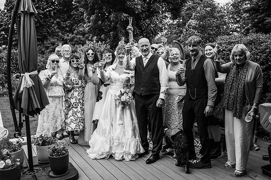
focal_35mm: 35
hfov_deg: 54.5
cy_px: 90
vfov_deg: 37.8
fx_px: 263
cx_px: 136
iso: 100
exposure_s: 1/640
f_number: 4
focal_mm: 35
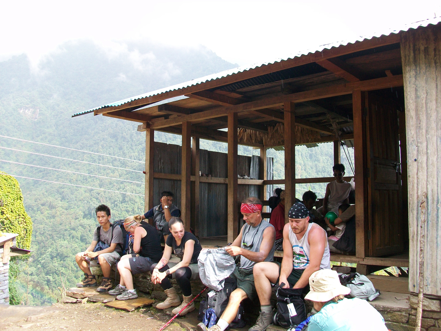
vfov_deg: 44.2
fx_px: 408
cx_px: 220
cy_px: 166
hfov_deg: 56.8
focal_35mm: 32
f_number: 2.8
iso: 64
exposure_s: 1/160
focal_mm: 5.7
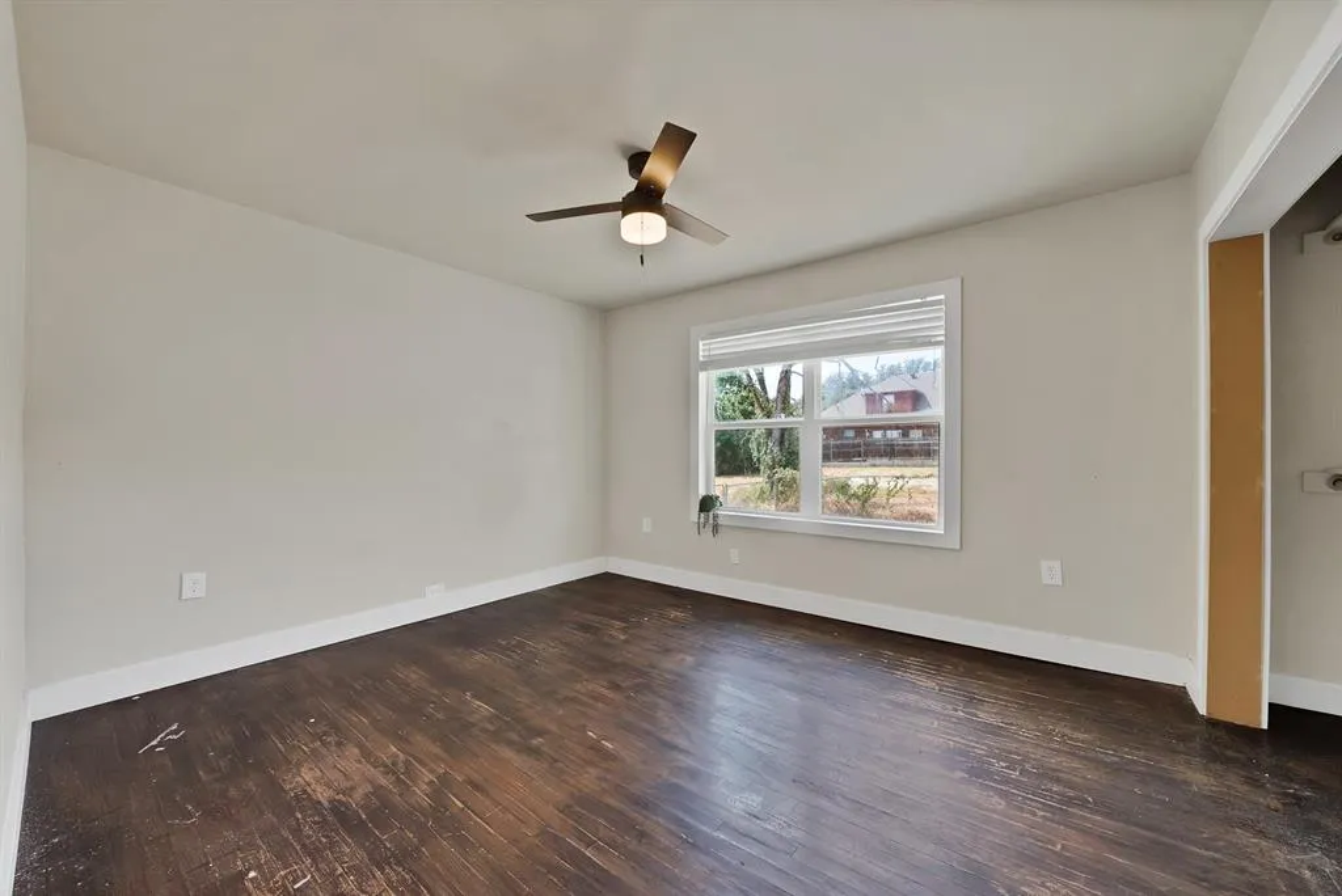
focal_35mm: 12
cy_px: 448
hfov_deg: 112.6
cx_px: 671
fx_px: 448
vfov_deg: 90.1
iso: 640
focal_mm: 12
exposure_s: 1/6
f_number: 9
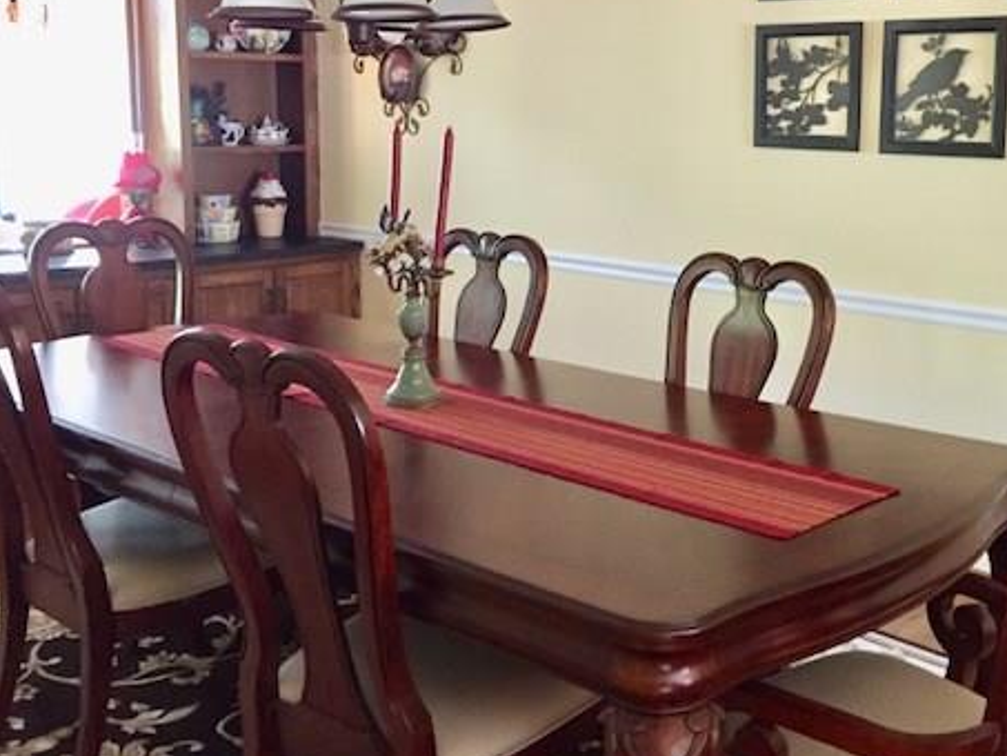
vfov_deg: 34.8
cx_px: 636
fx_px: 1193
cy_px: 253
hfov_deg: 45.3
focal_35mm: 41
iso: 250
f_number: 2.2
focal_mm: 4.15
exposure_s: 1/15
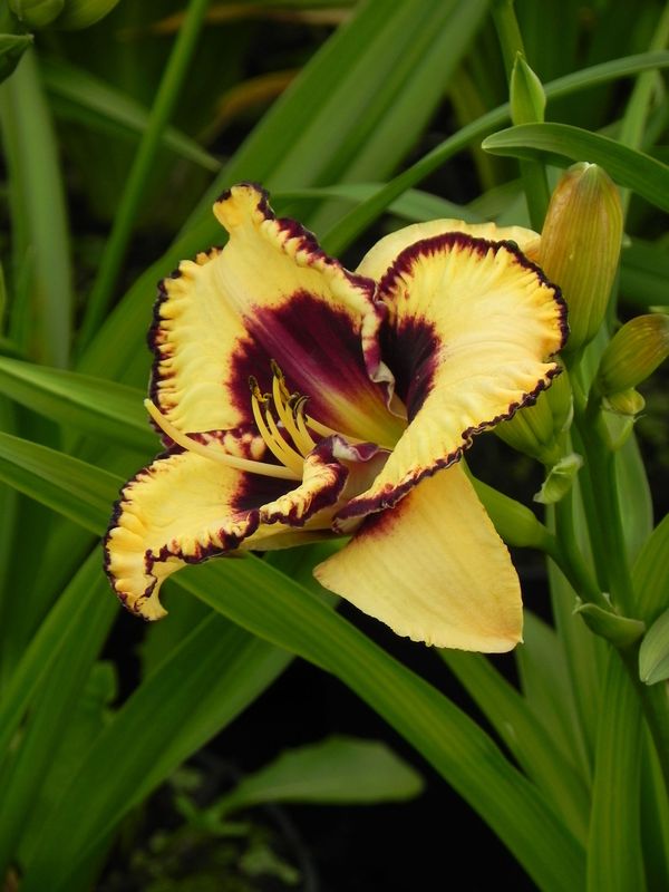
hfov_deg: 5.1
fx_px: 7499
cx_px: 334
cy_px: 446
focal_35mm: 291
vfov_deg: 6.8
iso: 160
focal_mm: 51.8
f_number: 5
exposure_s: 1/640
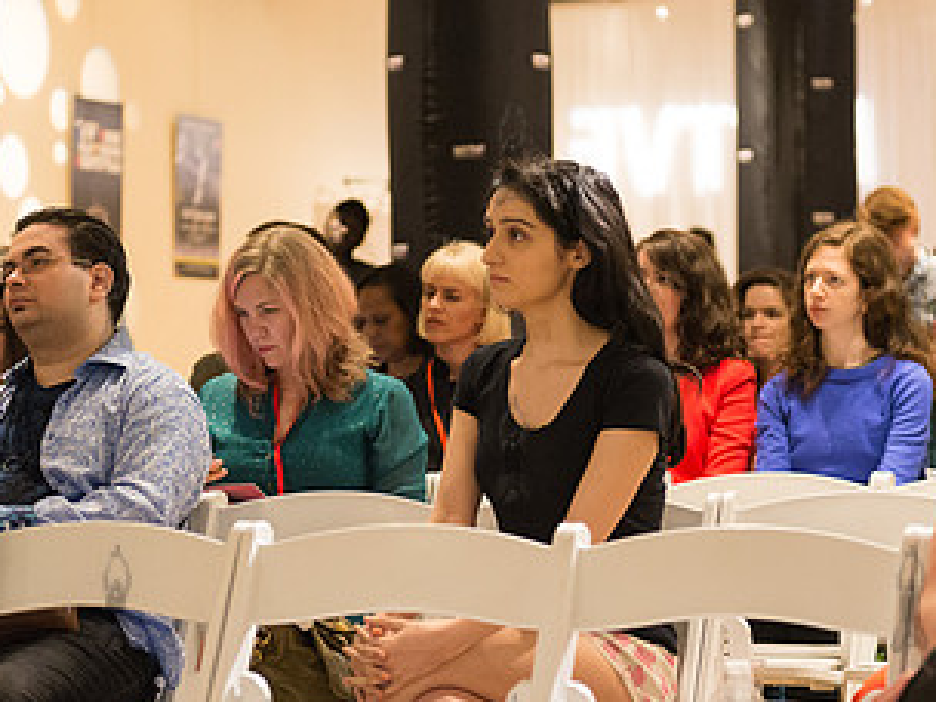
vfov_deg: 13.4
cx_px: 511
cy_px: 448
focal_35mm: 110
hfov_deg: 17.9
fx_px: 2974
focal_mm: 60
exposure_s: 1/200
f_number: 2.8
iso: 4000
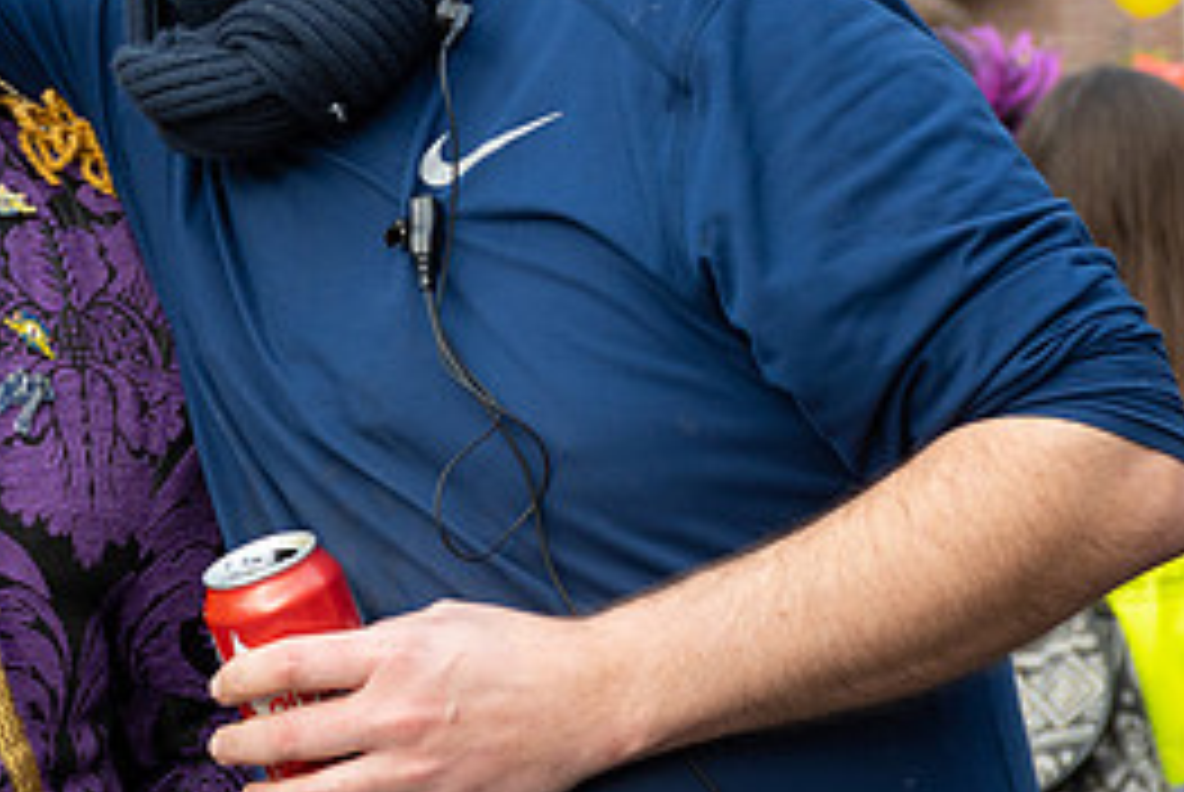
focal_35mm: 185
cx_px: -63
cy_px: 191
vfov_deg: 7.4
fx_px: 6091
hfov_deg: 11.0
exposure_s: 1/800
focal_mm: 56
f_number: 4.8
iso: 400
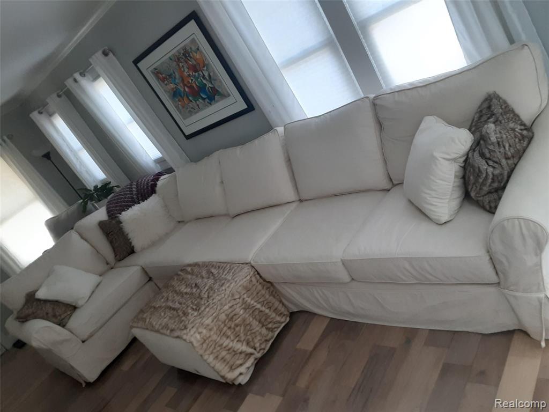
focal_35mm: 27
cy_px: 206
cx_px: 274
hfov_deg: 65.3
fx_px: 428
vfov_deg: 51.4
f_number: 1.9
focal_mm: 2.91
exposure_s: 1/60
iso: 160
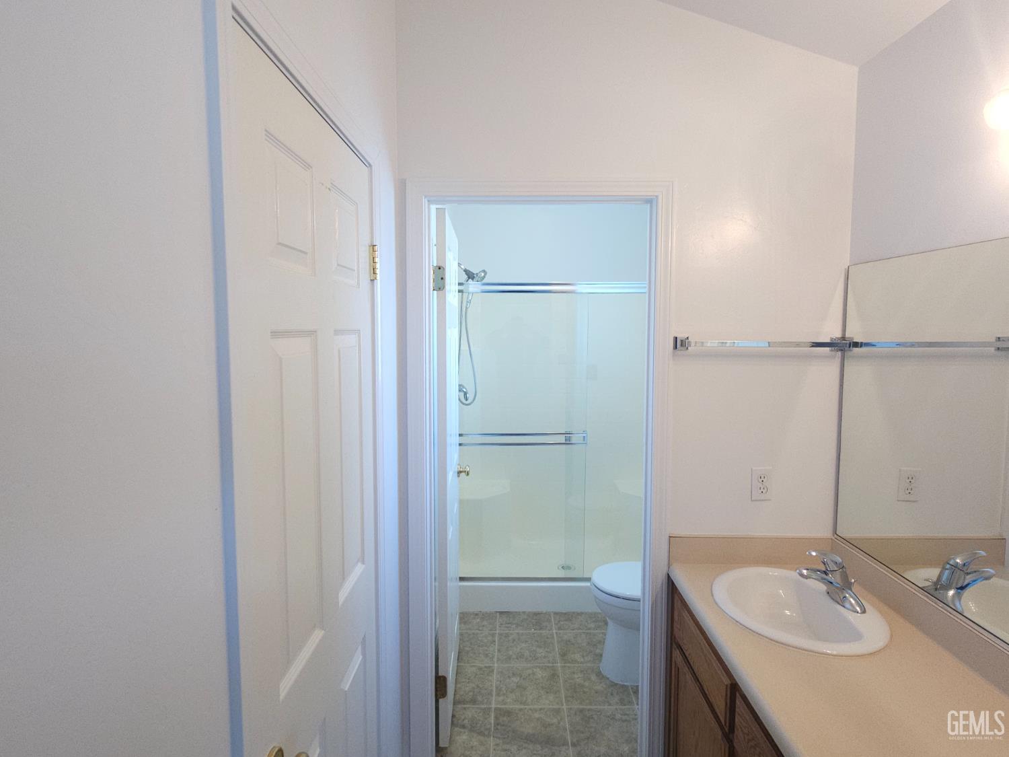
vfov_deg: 89.9
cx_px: 504
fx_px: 379
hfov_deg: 106.2
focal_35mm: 13
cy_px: 378
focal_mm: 2.2
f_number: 2.2
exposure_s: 1/30
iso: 125
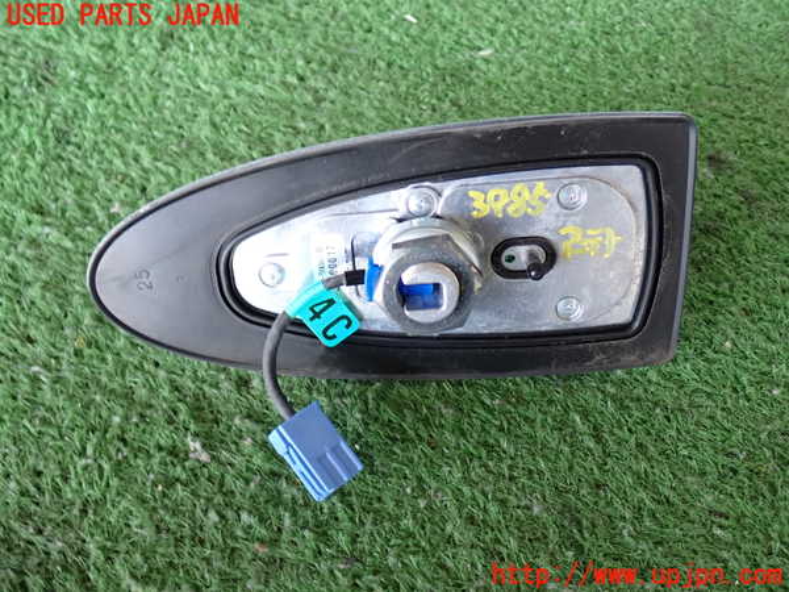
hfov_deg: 51.4
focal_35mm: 36
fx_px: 821
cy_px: 296
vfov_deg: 39.7
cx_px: 394
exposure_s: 1/40
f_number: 2.5
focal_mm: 6.37
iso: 200
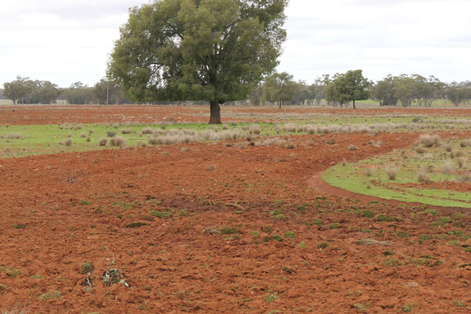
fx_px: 1518
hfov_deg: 17.6
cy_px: 157
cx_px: 236
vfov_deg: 11.8
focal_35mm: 116
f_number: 4.2
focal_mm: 42.2
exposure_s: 1/640
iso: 400
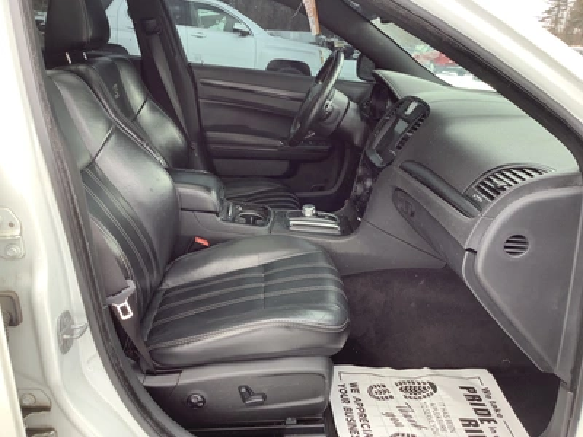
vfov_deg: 45.4
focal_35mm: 31
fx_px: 522
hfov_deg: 58.4
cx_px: 292
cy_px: 218
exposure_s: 1/100
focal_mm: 3.3
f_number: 2.4
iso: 32
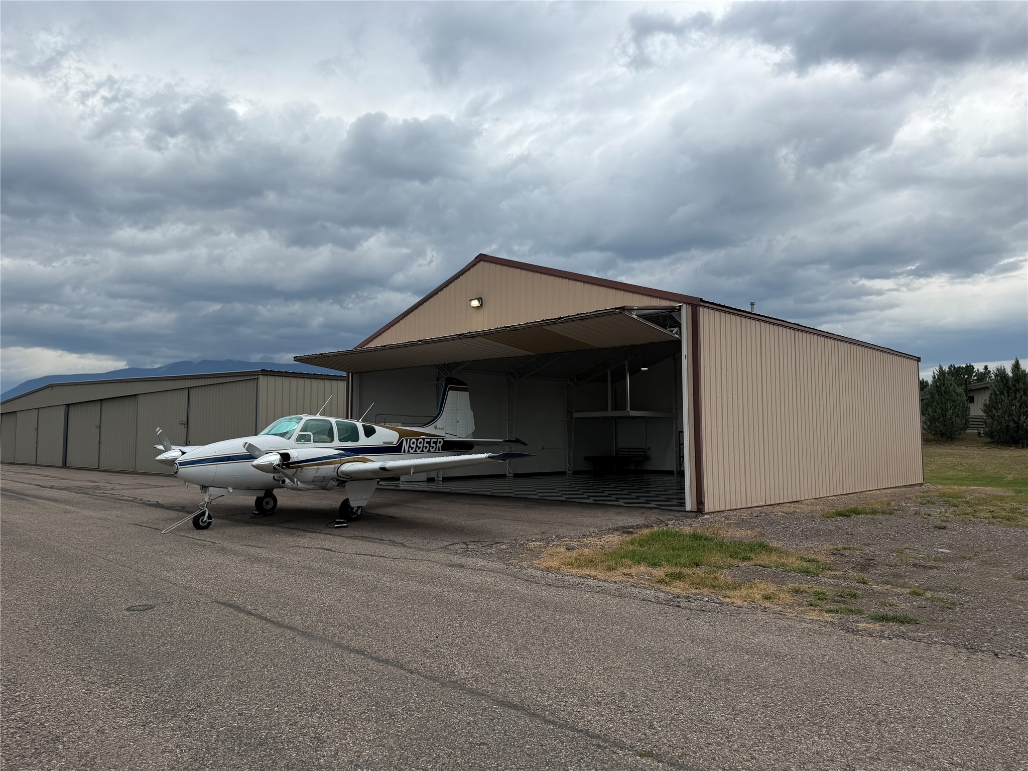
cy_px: 386
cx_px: 514
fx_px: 713
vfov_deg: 56.8
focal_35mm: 24
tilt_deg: +4.8
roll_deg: -0.2
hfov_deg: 71.6
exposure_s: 1/3953
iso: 80
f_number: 1.78
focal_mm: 6.76
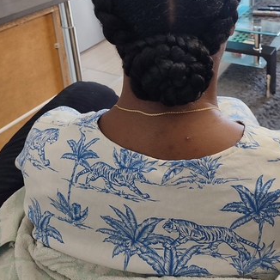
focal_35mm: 39
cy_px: 33
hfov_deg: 42.7
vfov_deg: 40.0
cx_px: 161
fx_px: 357
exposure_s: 1/33
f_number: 1.89
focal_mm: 5.89
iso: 265
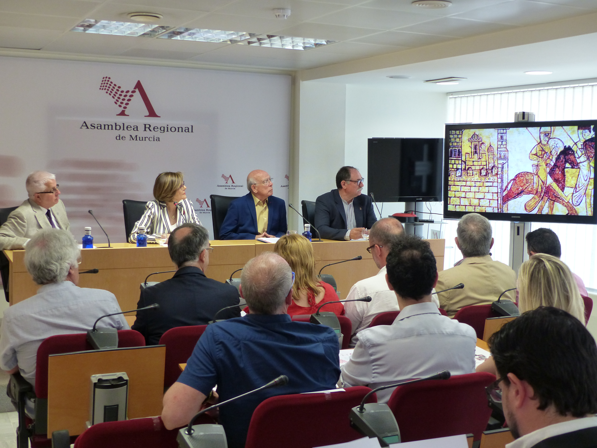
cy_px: 224
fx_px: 811
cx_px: 298
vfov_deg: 30.9
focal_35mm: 47
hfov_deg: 40.4
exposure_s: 1/60
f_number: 2.8
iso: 320
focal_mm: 8.4
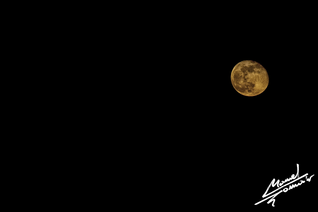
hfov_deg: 4.6
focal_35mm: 450
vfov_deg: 3.1
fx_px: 3975
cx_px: 159
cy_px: 106
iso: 1250
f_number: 5.6
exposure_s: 1/50
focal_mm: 300
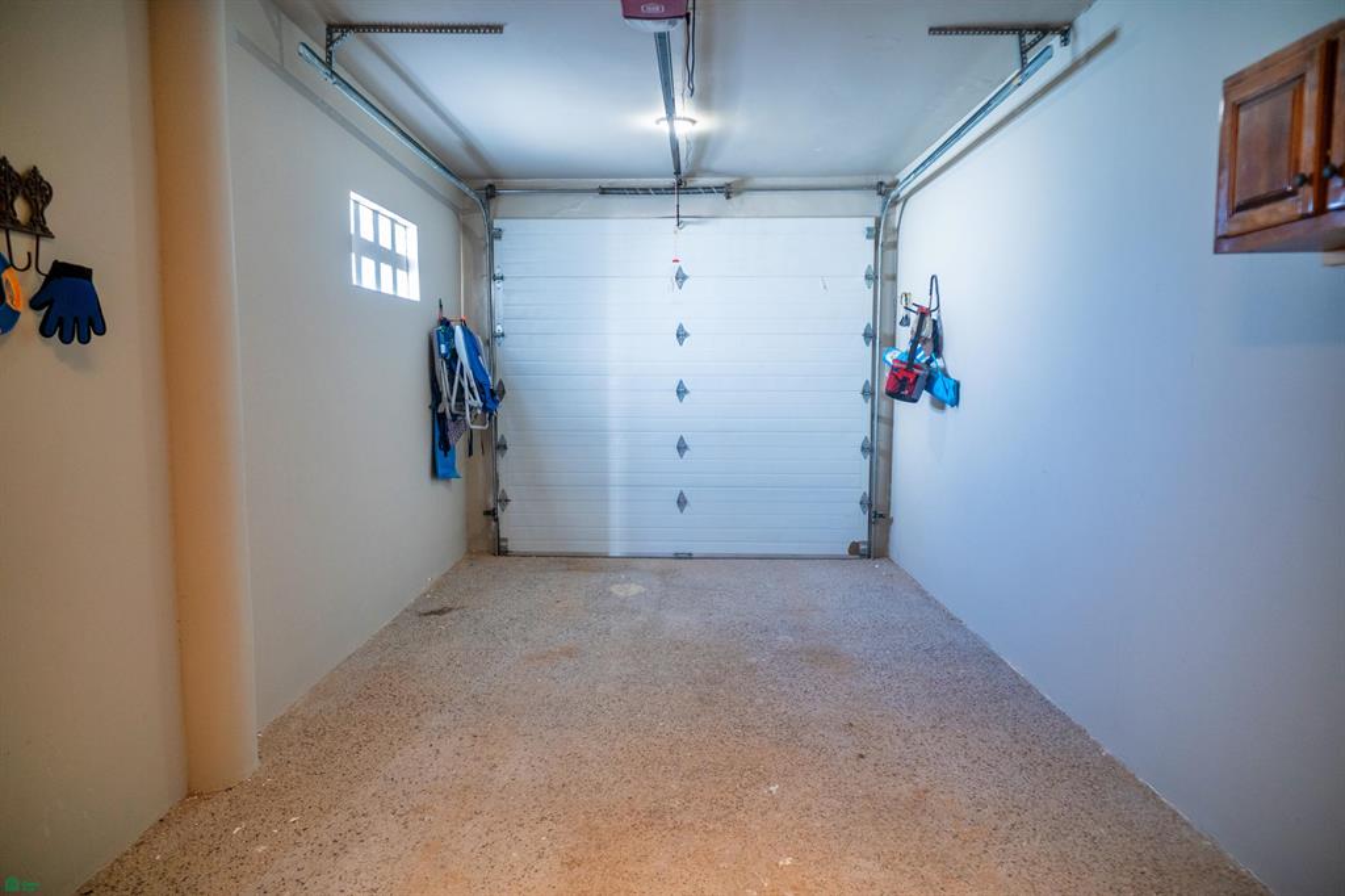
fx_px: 747
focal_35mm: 20
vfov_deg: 61.9
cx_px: 672
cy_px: 448
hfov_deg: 84.0
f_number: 3.2
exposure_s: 1/50
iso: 800
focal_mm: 20
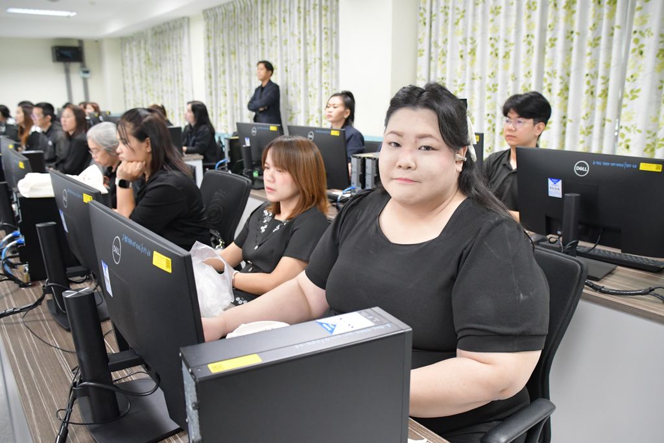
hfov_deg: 67.4
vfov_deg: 47.9
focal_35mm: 27
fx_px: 498
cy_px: 222
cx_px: 332
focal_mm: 18
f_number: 3.5
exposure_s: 1/80
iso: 3200
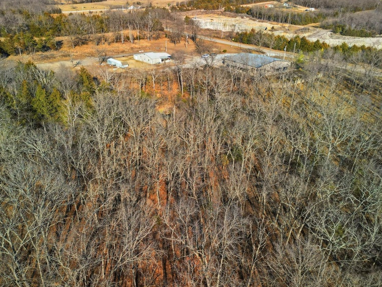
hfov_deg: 65.3
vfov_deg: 51.4
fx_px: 298
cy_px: 143
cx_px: 181
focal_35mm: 27
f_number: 1.7
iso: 130
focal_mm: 6.7
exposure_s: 1/1000
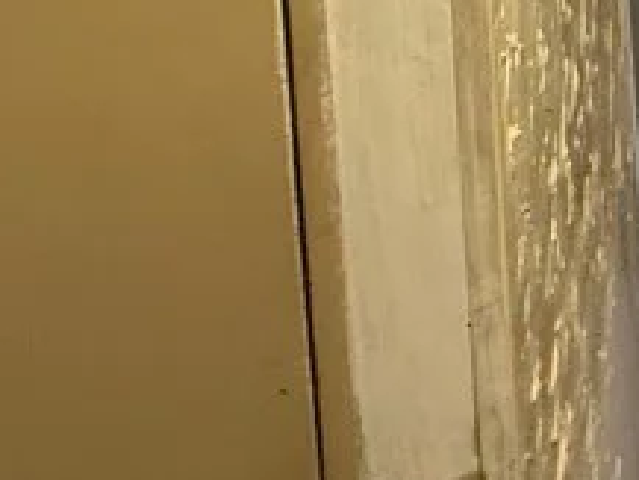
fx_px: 1219
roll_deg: +1.4
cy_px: -377
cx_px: 1402
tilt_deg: -2.4
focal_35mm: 66
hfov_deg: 17.0
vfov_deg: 17.9
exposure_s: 1/60
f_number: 2.2
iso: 200
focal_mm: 2.22
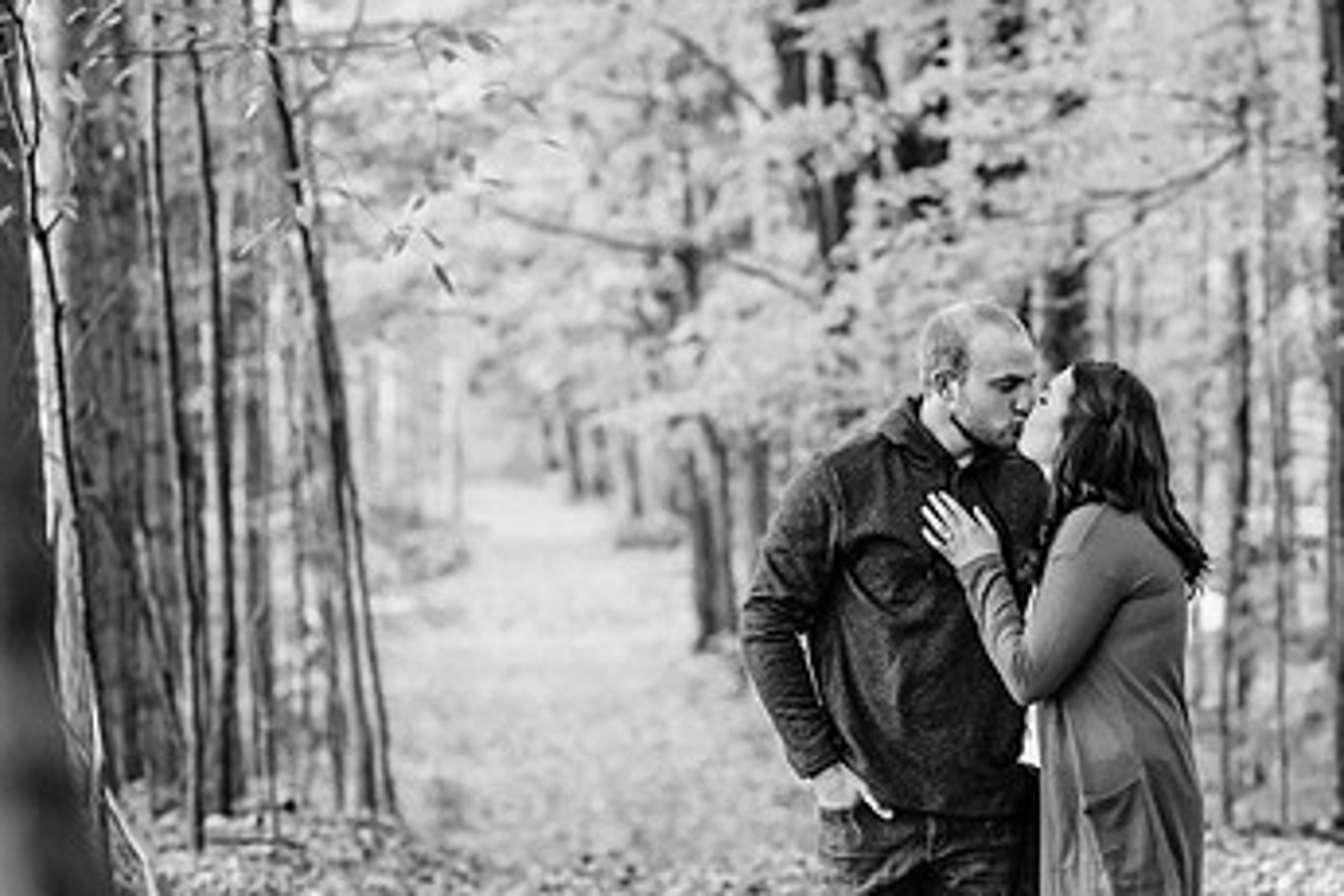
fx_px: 5338
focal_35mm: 143
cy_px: 730
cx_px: 888
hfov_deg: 14.3
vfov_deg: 9.6
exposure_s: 1/200
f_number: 2.8
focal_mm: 85
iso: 500
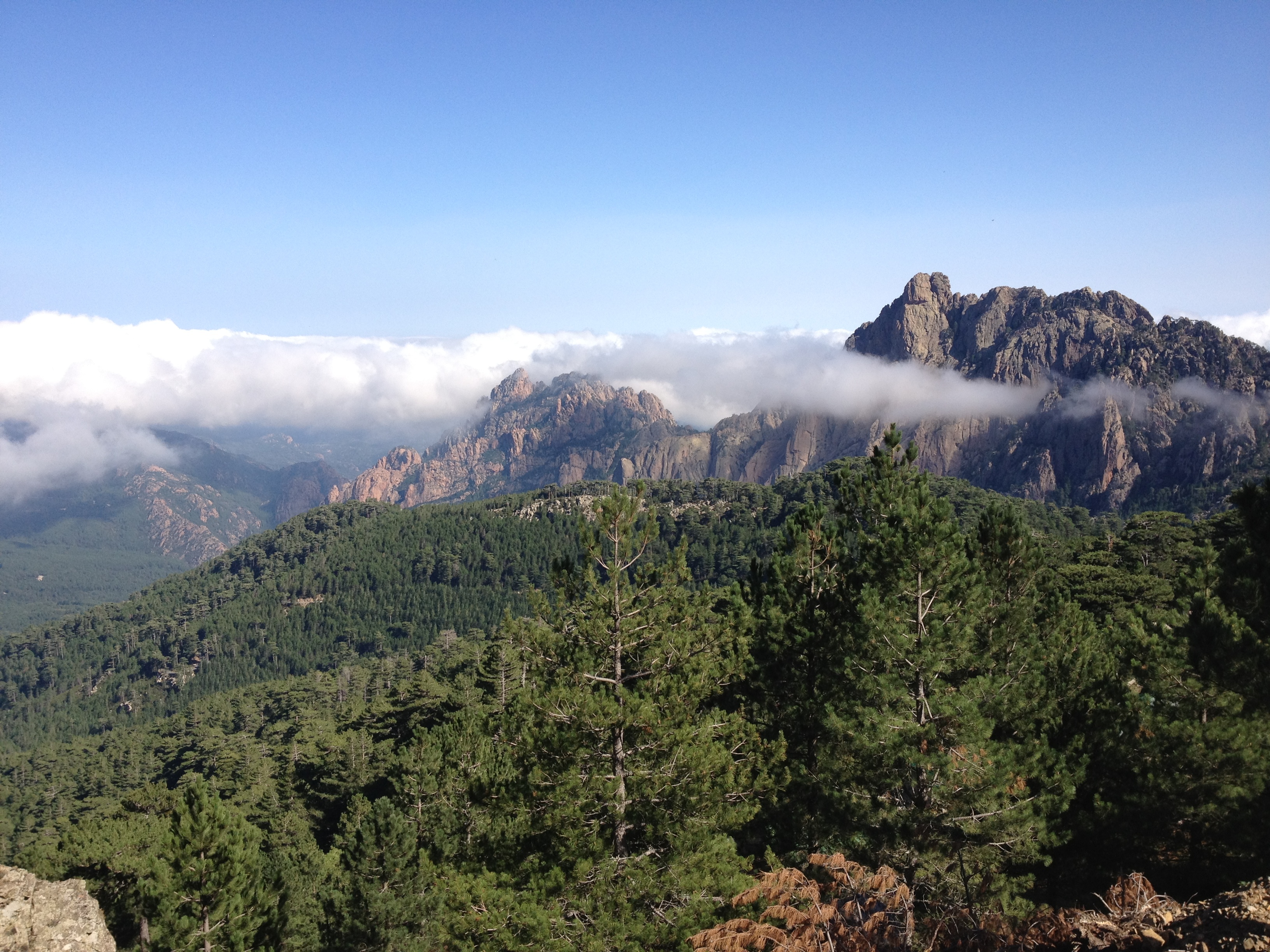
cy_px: 476
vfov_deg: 40.7
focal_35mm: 35
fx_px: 1284
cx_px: 635
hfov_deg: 52.6
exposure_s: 1/1493
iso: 64
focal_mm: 4.28
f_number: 2.4
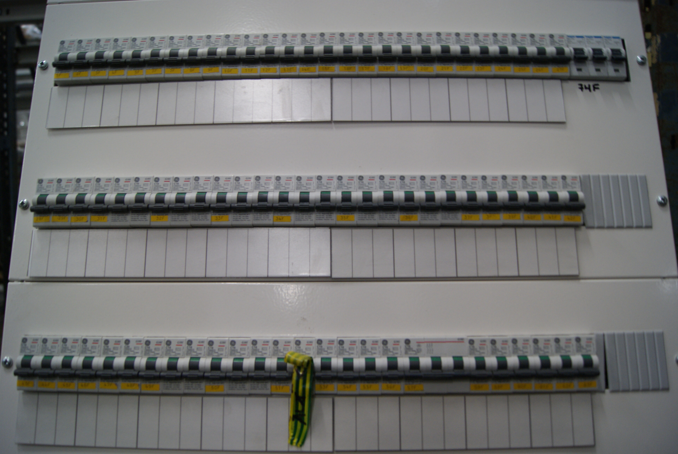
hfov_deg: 67.3
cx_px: 339
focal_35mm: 27
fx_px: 509
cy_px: 227
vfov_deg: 48.0
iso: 400
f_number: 3.5
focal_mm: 18
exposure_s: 1/13
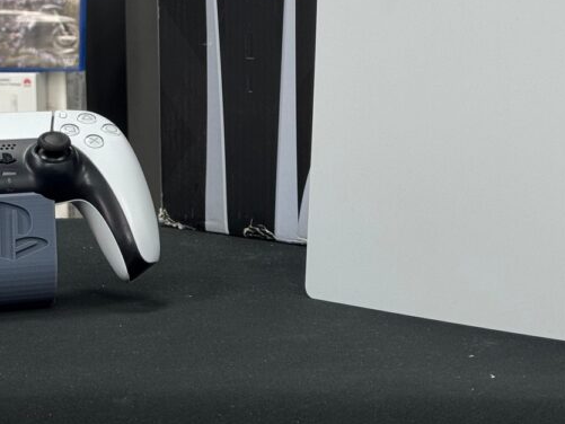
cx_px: 244
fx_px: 1877
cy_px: -68
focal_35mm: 115
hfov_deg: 17.1
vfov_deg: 12.6
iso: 50
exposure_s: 1/50
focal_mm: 6.76
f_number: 1.78
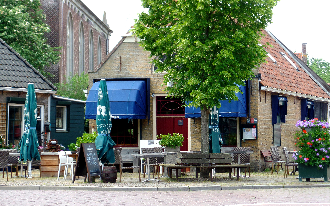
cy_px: 99
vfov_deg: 10.8
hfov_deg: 17.2
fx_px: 1088
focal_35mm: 121
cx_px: 165
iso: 80
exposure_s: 1/180
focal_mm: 20.3
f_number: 4
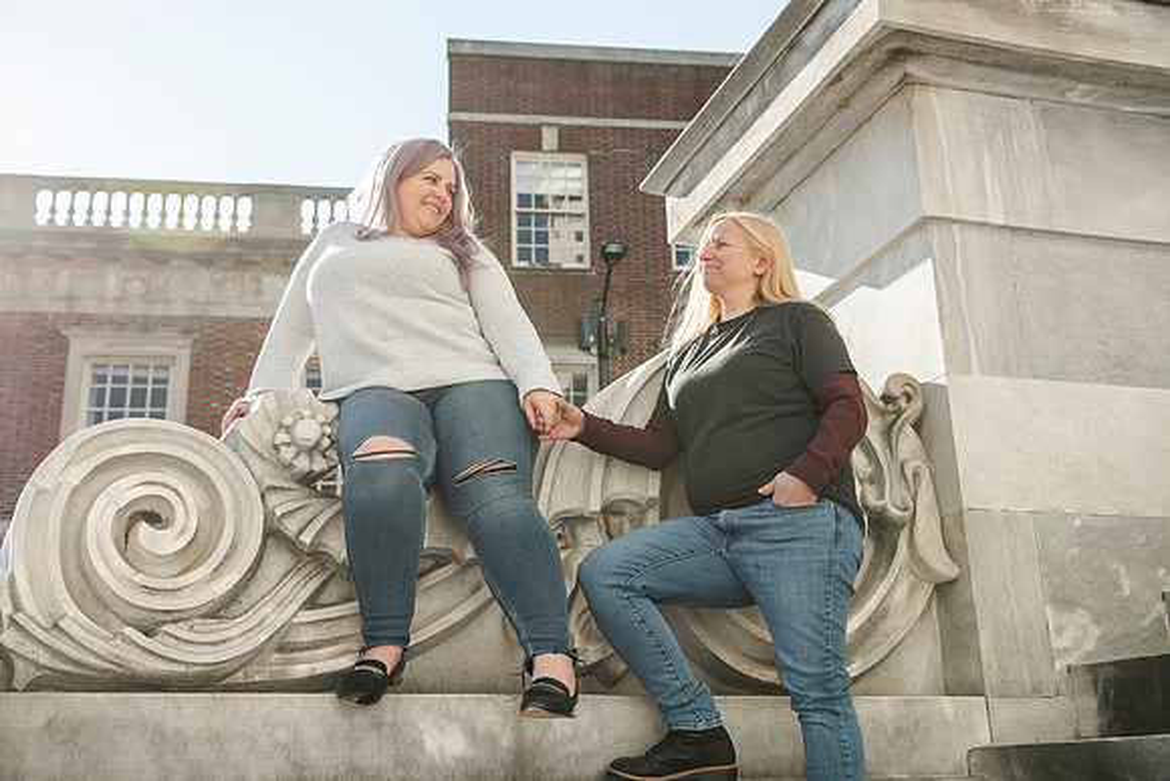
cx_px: 609
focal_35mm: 40
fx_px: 1286
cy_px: 374
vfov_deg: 33.8
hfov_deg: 48.9
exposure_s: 1/3200
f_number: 4
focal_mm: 38
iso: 400
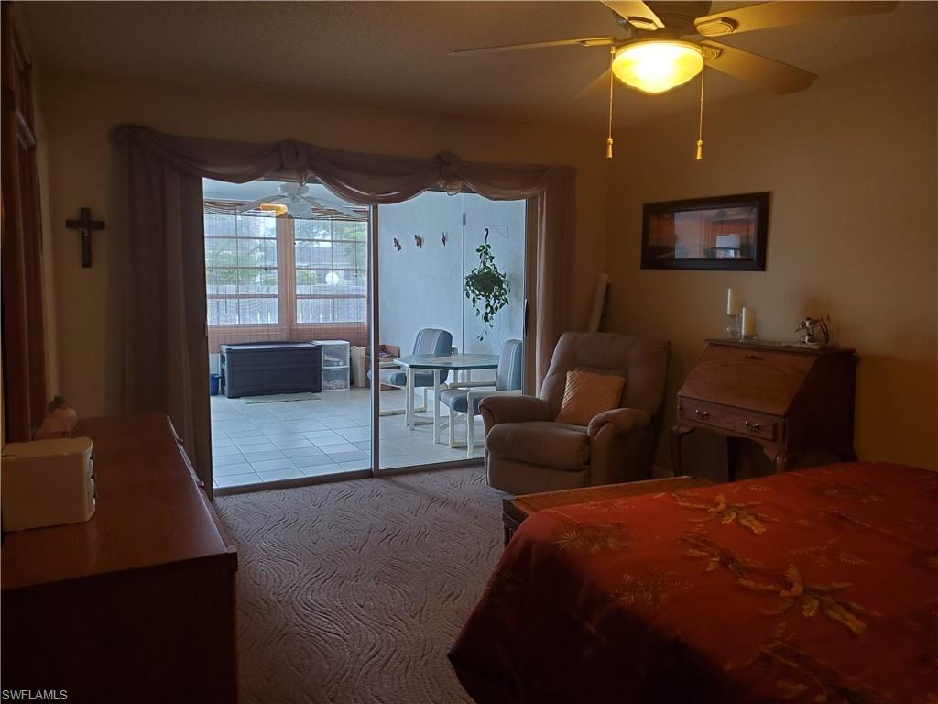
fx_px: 705
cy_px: 352
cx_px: 469
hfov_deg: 67.3
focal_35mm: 26
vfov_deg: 53.1
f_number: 1.5
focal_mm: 4.3
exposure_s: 1/59
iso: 200
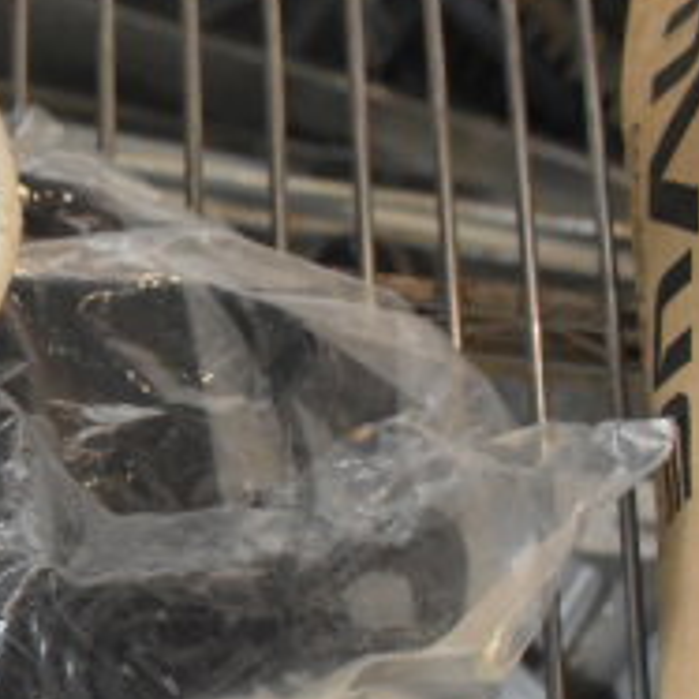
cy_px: 585
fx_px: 1896
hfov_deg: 18.3
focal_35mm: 83
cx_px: -381
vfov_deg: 20.6
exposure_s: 1/160
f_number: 6.3
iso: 6400
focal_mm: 20
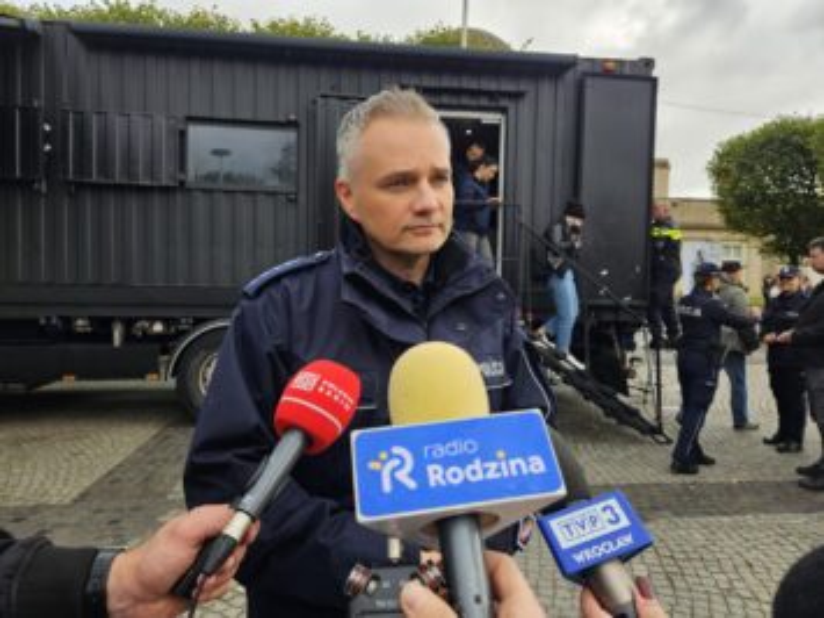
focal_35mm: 23
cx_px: 412
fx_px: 547
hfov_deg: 73.9
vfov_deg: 58.9
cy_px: 309
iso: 25
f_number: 1.8
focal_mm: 5.4
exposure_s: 1/276
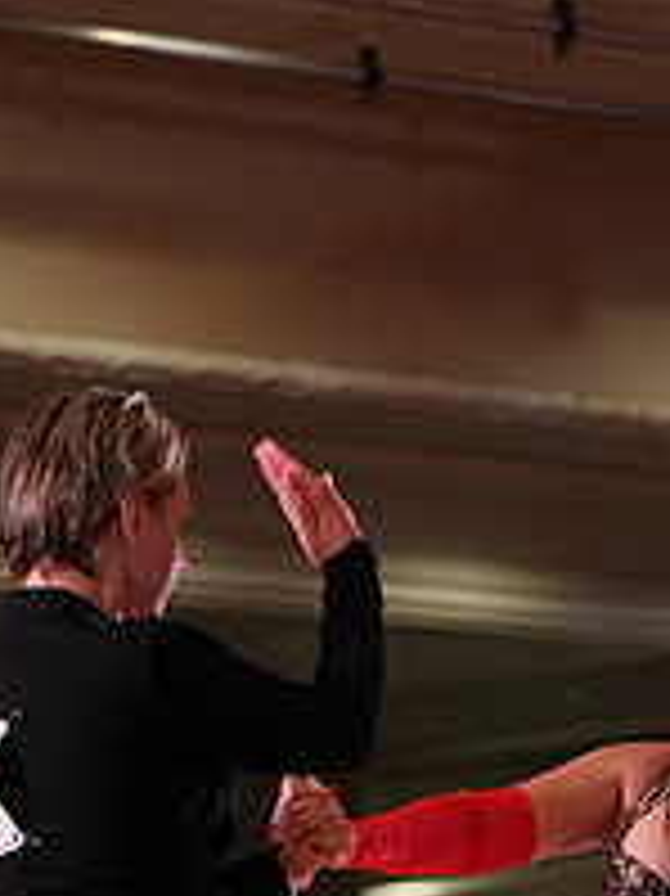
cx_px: 537
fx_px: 7260
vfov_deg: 7.0
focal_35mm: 281
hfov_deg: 5.3
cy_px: 1157
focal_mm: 100
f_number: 4
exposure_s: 1/500
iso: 1250
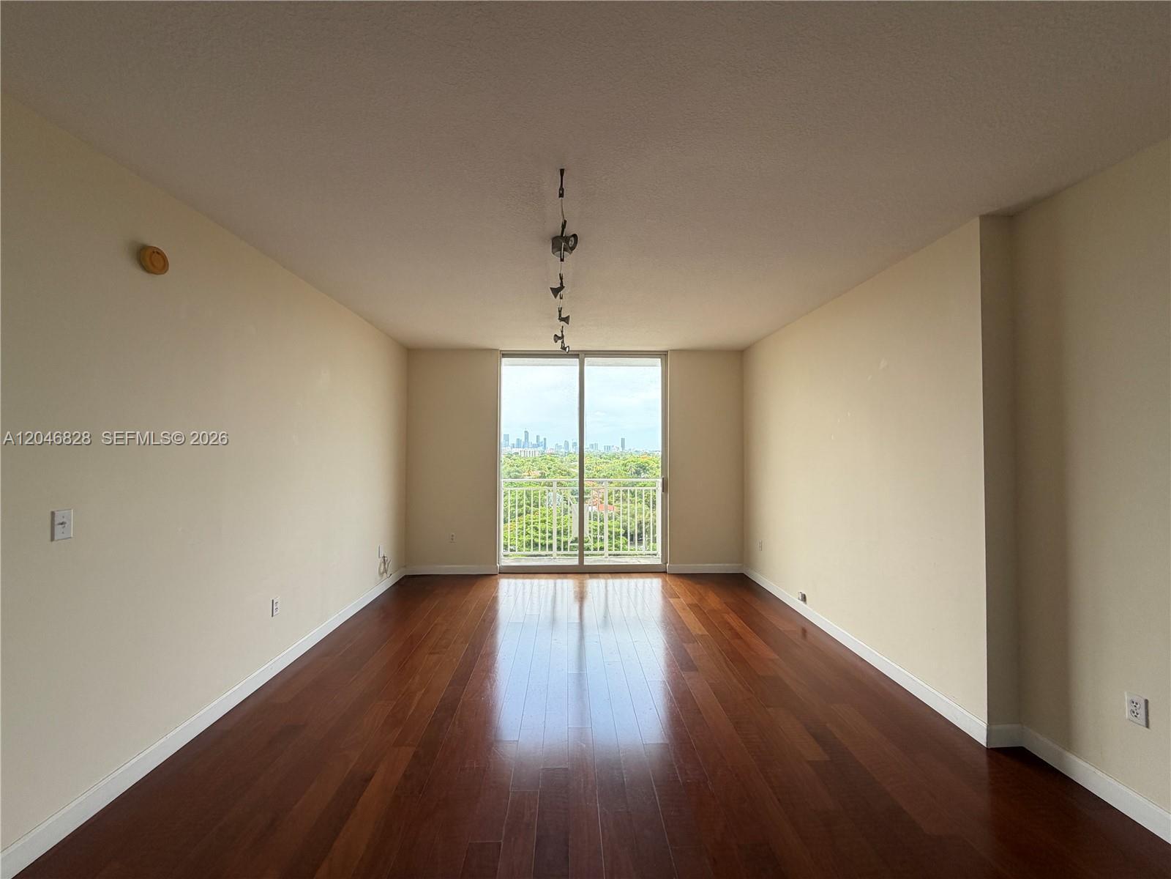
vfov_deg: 85.7
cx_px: 586
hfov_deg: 102.1
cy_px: 440
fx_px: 474
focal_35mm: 14
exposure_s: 1/121
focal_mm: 2.22
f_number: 2.2
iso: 64
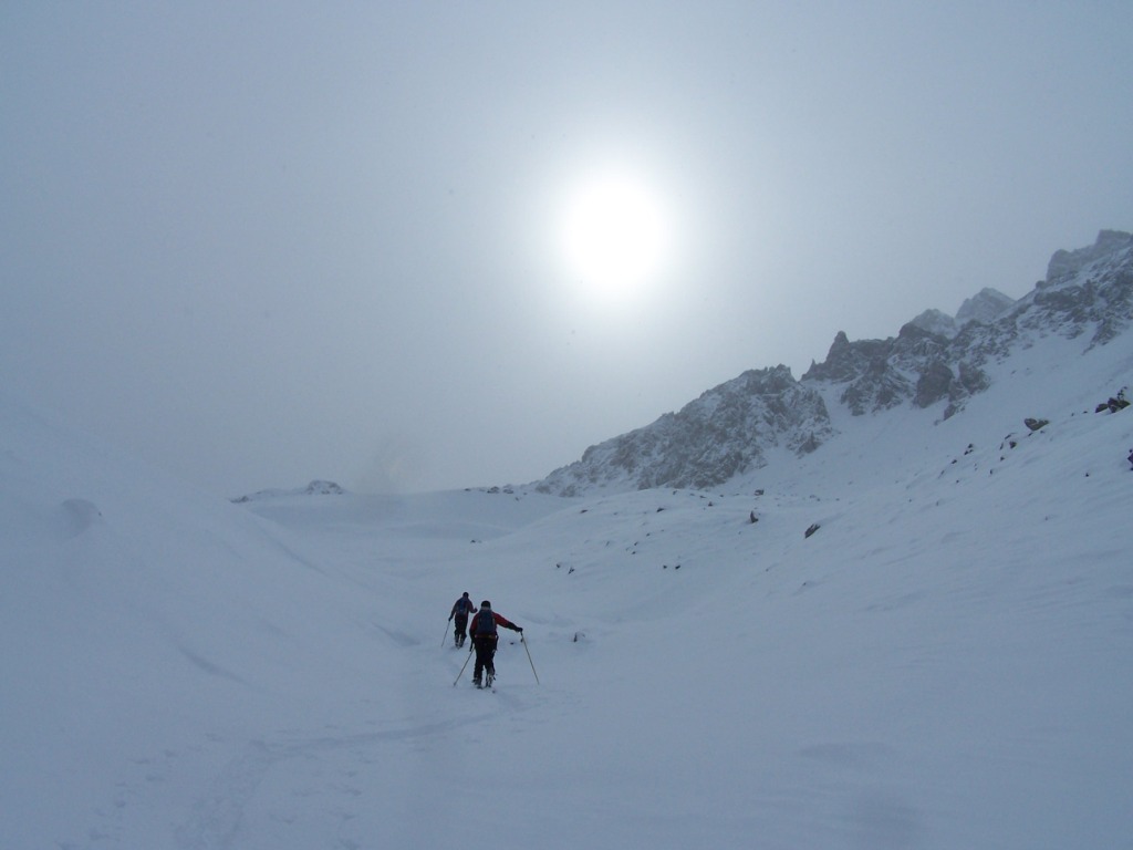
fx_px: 1244
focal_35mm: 38
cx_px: 566
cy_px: 425
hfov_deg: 49.0
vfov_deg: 37.7
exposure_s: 1/1500
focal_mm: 6.3
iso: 80
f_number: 5.6
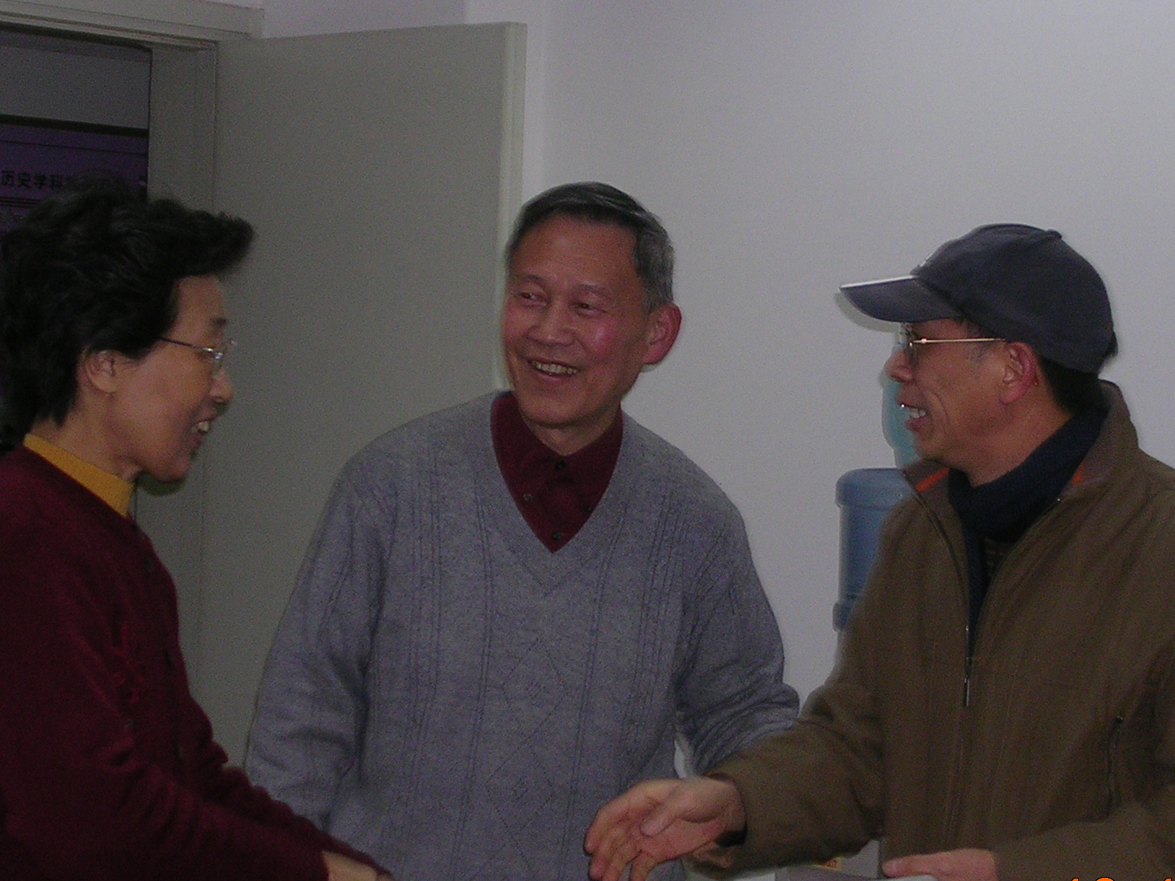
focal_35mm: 95
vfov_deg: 15.6
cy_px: 404
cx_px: 649
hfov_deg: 20.6
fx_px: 3225
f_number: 3.6
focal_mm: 10.2
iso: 81
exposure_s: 1/60.1
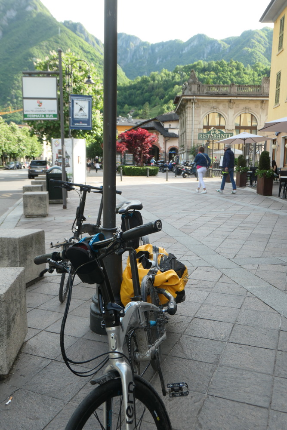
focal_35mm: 31
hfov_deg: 42.3
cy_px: 215
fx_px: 371
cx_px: 144
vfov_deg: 60.3
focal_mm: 11.5
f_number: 3.6
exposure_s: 1/320
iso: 200
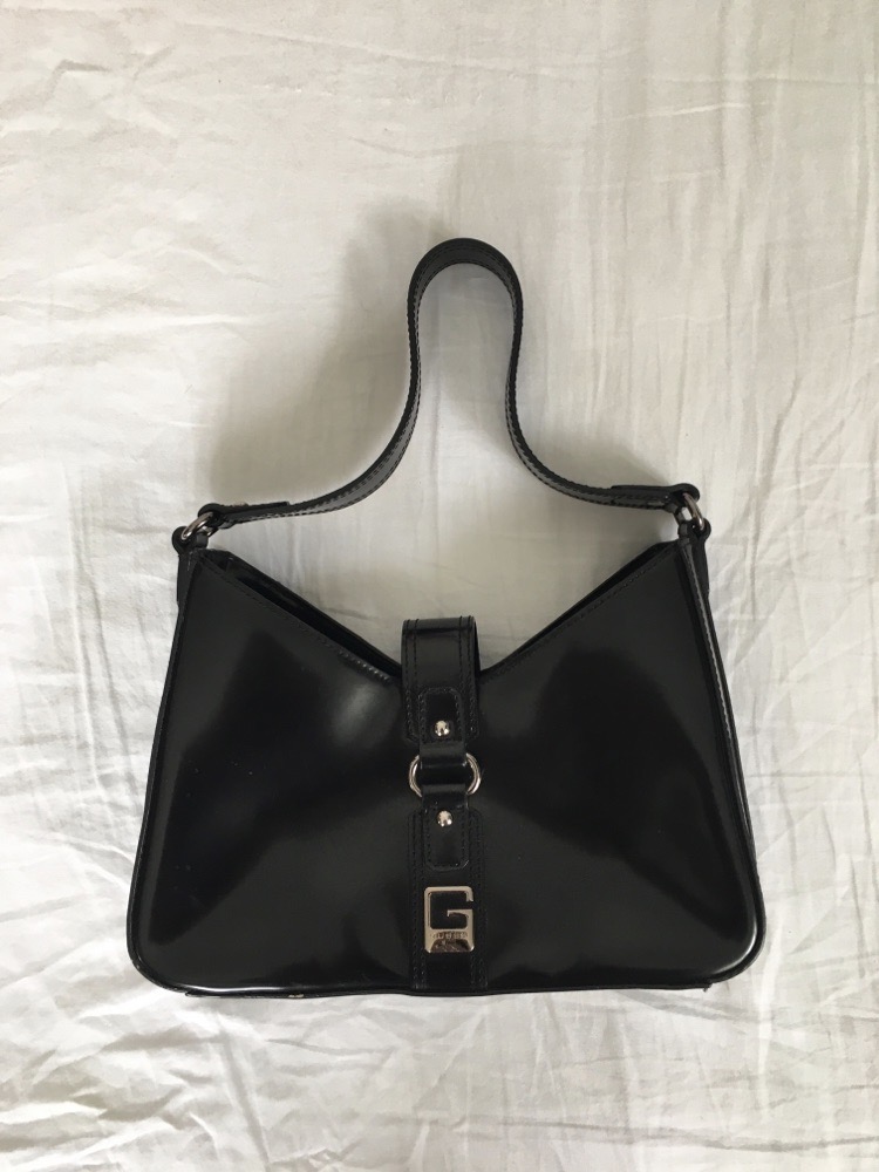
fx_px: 982
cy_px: 586
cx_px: 440
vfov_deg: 61.7
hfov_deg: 48.2
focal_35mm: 29
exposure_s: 1/33
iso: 64
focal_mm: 4.15
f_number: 2.2
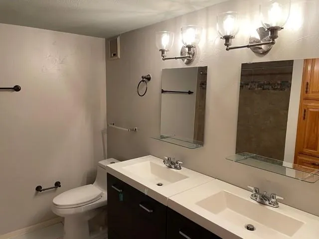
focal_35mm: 26
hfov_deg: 67.3
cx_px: 160
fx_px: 240
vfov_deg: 53.1
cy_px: 120
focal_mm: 4.2
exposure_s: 1/60
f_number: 1.6
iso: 125
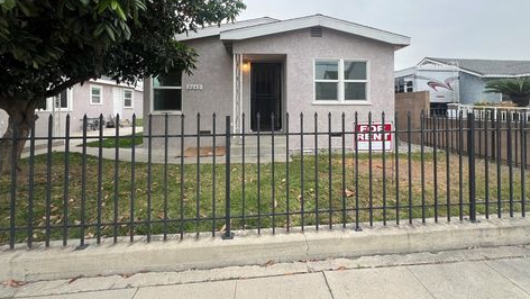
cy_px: 105
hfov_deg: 102.9
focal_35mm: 15
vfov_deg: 69.0
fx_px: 211
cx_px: 277
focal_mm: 1.57
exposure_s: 1/99
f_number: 1.8
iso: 32
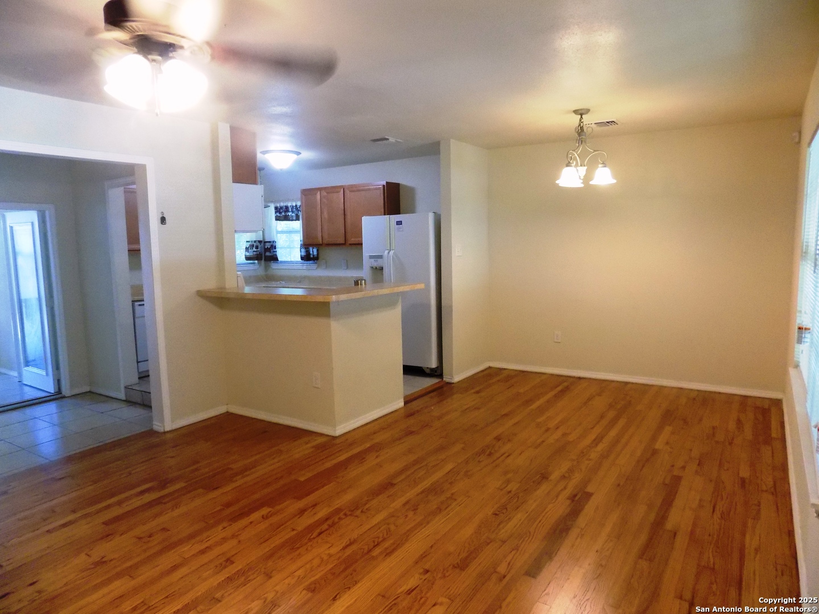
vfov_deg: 58.9
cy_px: 307
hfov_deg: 73.9
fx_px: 544
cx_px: 410
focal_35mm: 23
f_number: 3.1
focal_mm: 4
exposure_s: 1/30
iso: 320
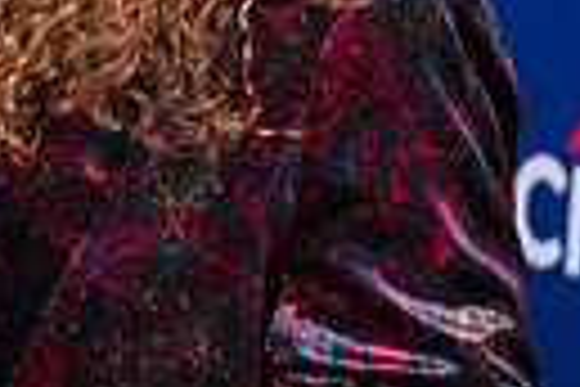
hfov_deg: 8.7
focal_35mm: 233
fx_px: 3754
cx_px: -193
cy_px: -9
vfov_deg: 5.9
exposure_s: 1/200
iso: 400
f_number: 3.2
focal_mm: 52
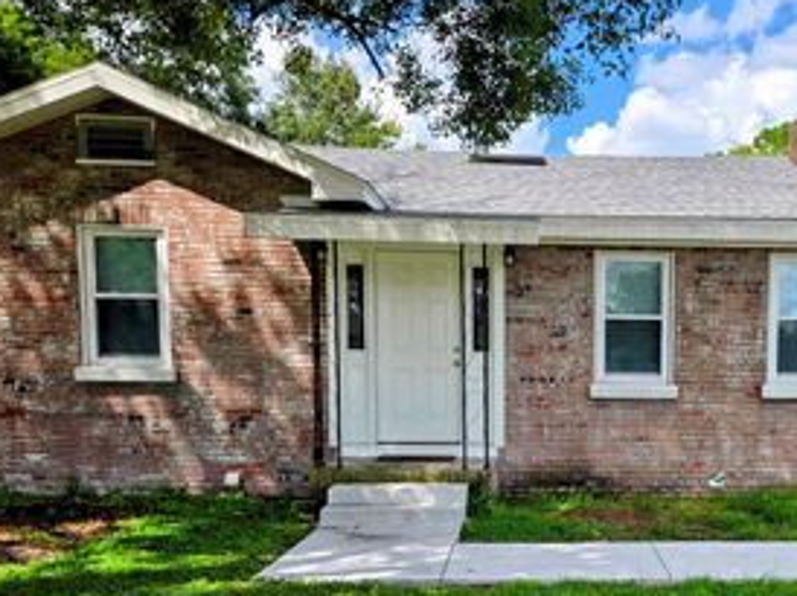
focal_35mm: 42
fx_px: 966
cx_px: 617
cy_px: 443
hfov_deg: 43.1
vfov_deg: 33.6
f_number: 1.8
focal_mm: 5.4
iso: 25
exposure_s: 1/1597
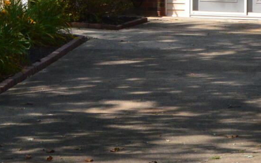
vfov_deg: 6.0
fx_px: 1529
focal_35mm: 215
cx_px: 123
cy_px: -109
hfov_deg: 9.8
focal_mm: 26
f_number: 10
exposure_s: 1/320
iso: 400
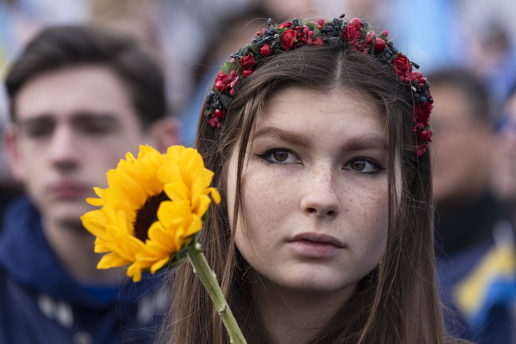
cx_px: 258
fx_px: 2207
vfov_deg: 8.9
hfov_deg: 13.3
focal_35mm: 154
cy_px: 172
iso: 400
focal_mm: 154
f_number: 4.5
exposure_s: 1/1000
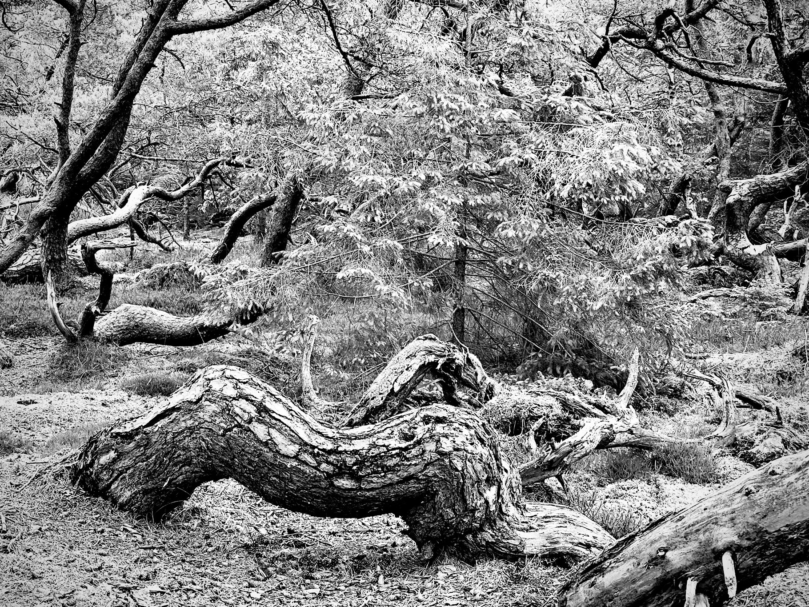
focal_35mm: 48
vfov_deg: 30.3
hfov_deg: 39.7
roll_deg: -0.6
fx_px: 1122
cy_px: 304
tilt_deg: -3.8
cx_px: 404
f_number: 1.78
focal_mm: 6.76
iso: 80
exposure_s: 1/413
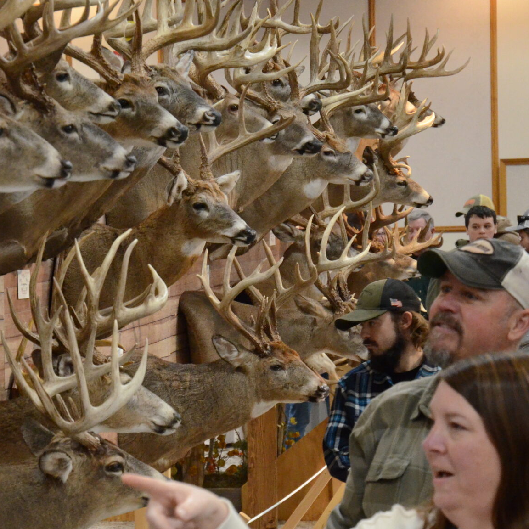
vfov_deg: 11.9
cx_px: 10
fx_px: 2542
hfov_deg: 11.8
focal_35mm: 147
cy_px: 284
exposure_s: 1/80
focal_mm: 52
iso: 3200
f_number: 4.5
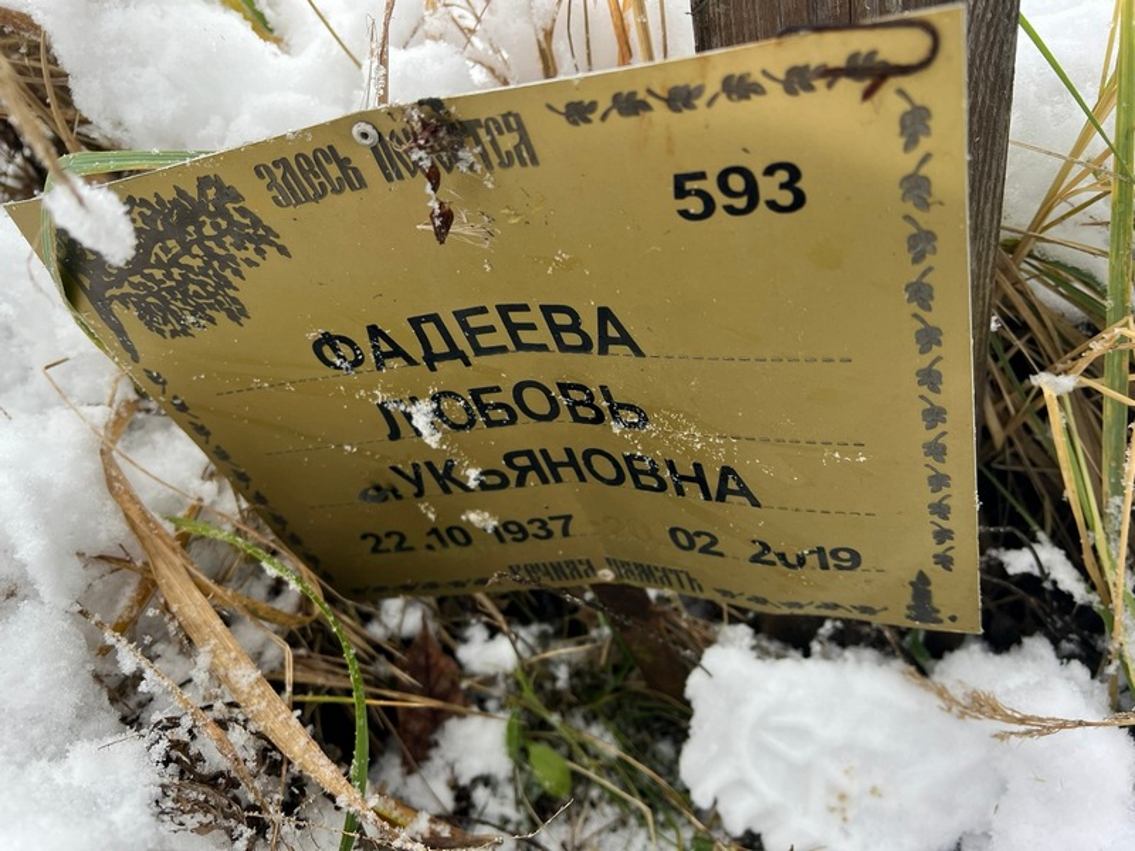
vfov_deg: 53.1
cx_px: 568
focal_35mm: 26
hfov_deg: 67.3
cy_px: 426
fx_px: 852
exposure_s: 1/121
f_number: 1.5
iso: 50
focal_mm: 5.7
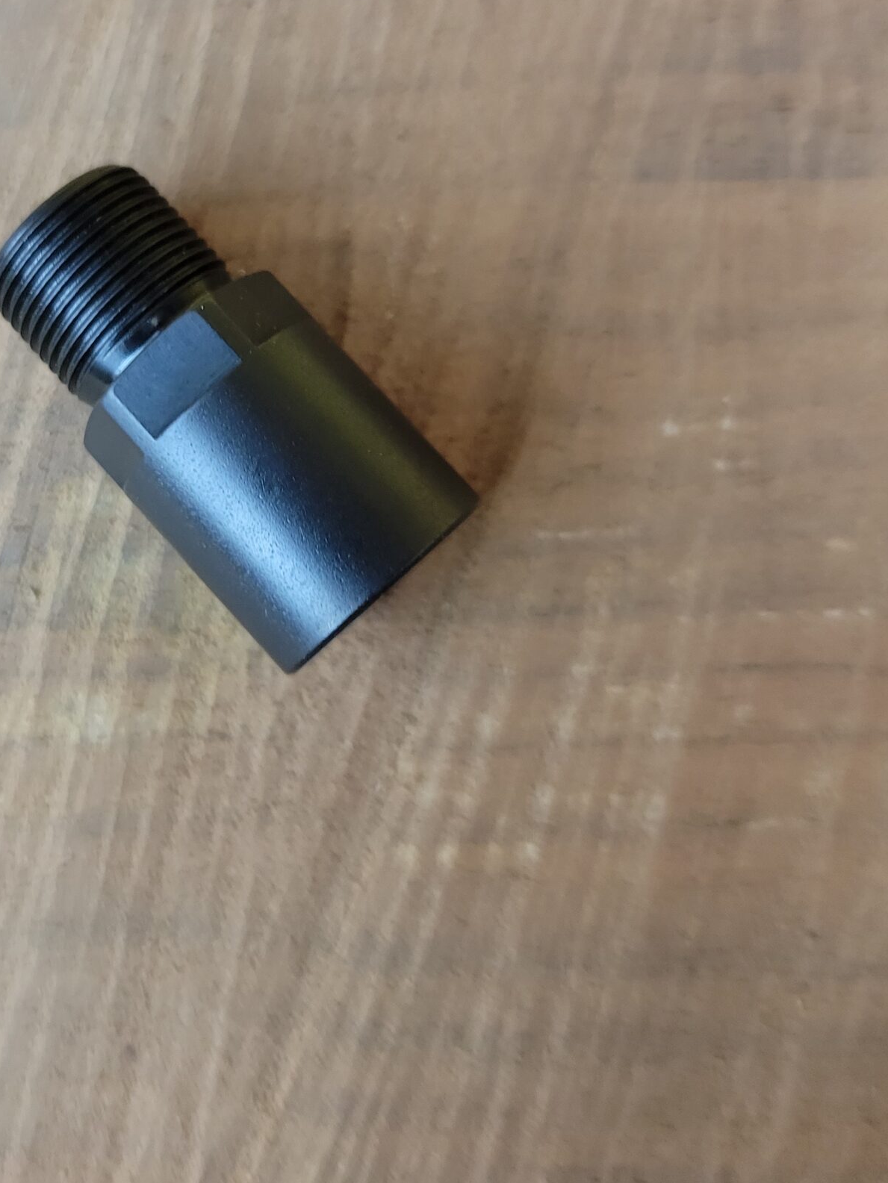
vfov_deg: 44.6
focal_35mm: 42
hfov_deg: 33.7
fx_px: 1436
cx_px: 223
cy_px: 483
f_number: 1.8
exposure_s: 1/40
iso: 320
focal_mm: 5.4
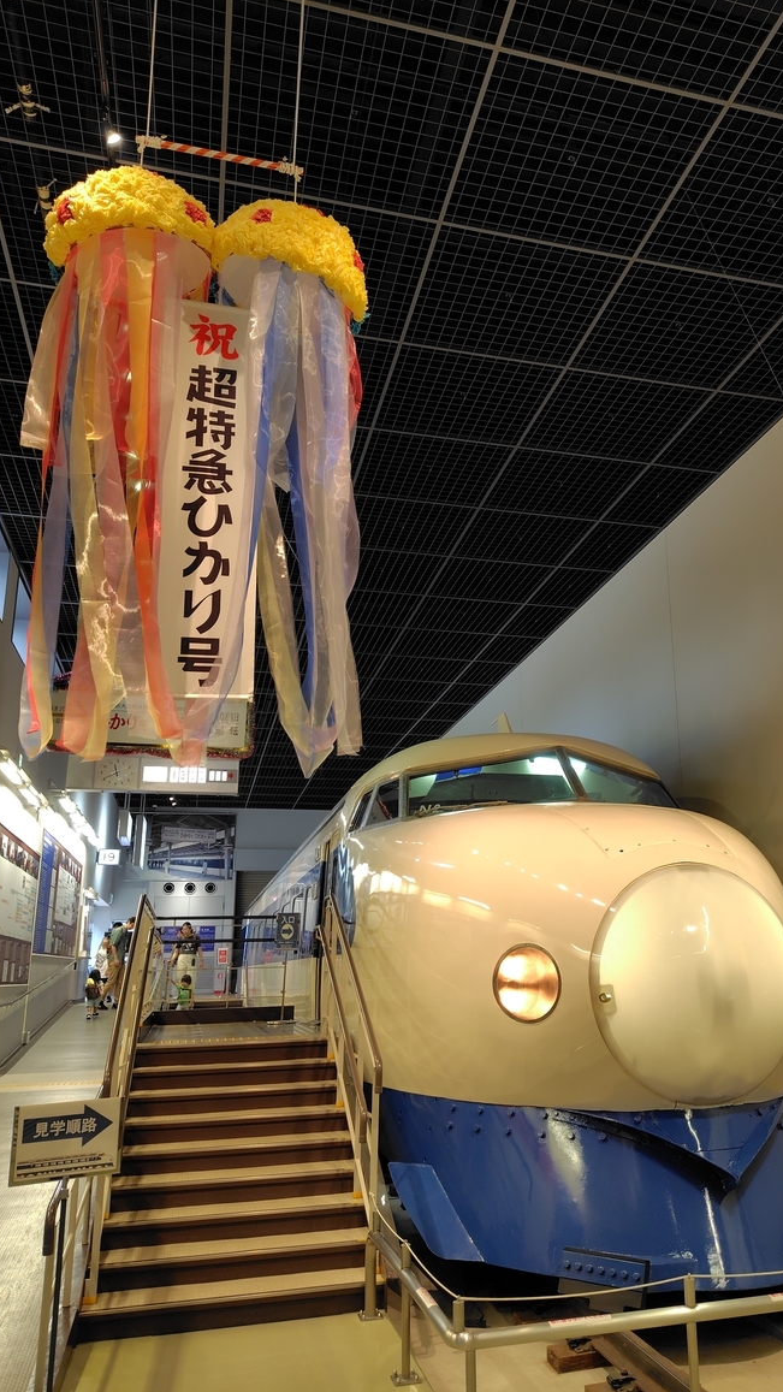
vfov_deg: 71.9
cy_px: 691
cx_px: 510
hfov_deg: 43.9
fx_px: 959
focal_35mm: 26
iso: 221
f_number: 1.9
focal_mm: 5.6
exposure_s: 1/50
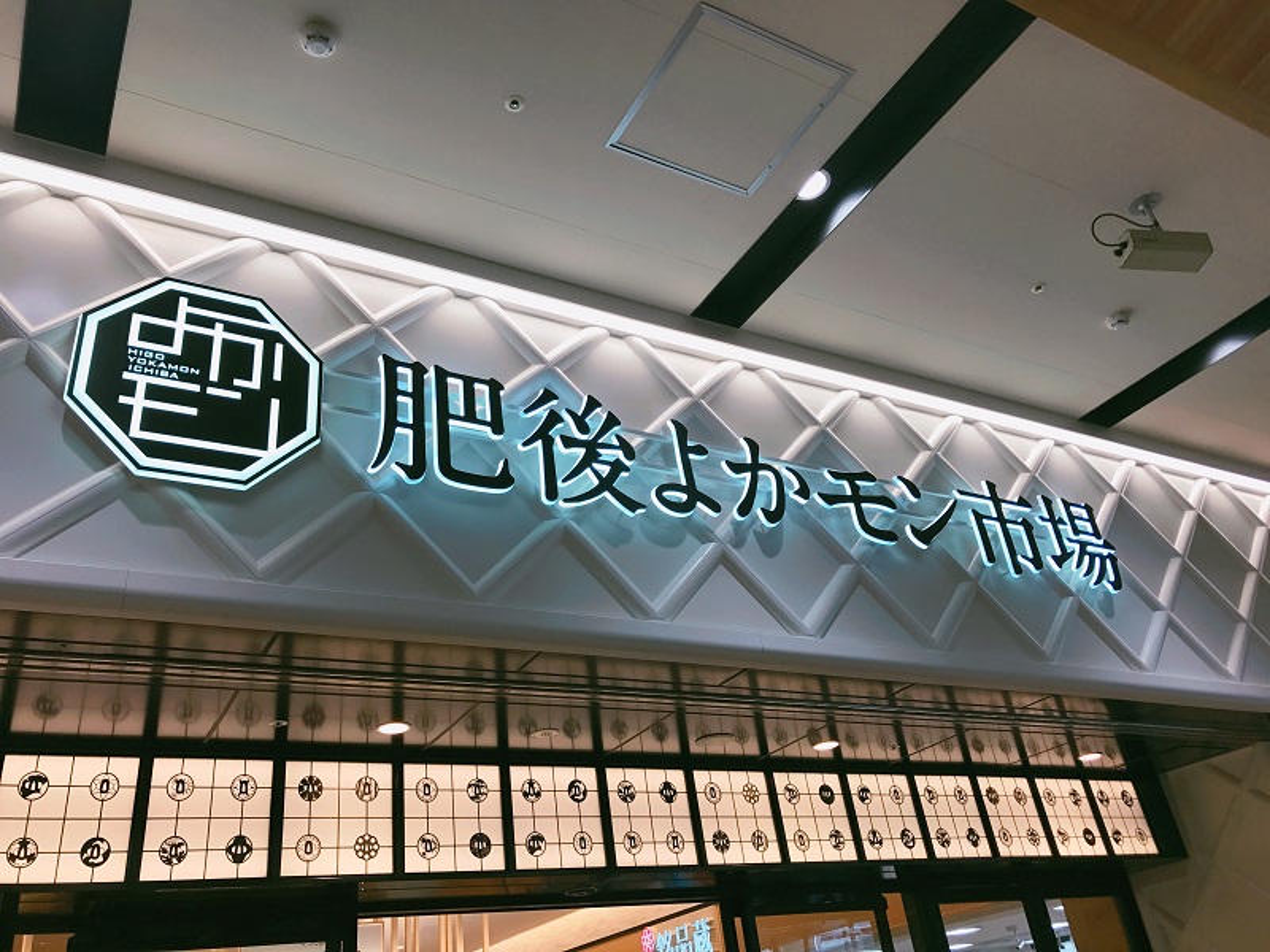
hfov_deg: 63.4
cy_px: 476
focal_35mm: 28
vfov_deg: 49.7
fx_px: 1027
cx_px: 635
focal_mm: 3.99
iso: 20
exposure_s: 1/221
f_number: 1.8
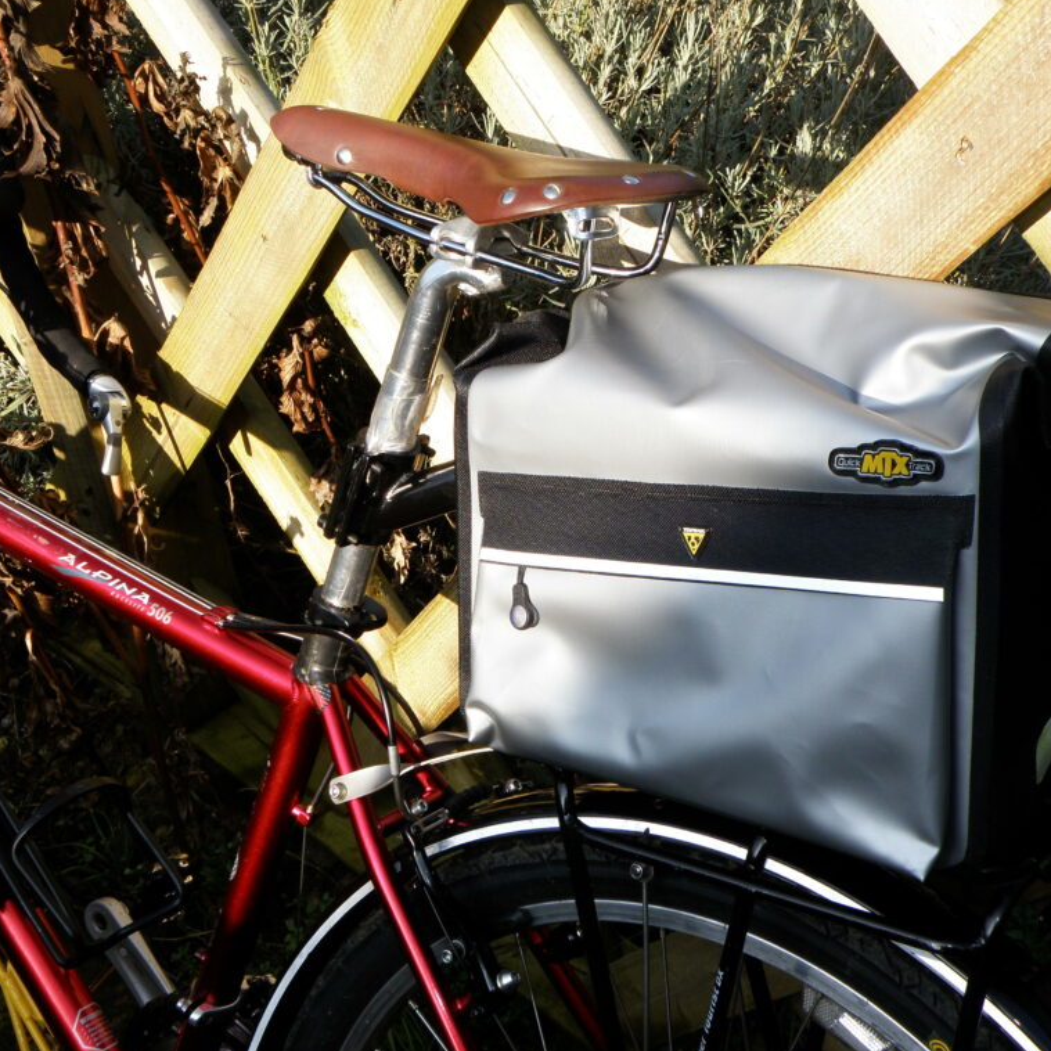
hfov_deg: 27.6
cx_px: 676
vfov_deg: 27.7
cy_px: 528
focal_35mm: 62
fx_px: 2130
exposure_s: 1/160
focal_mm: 9.31
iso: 64
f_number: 5.6
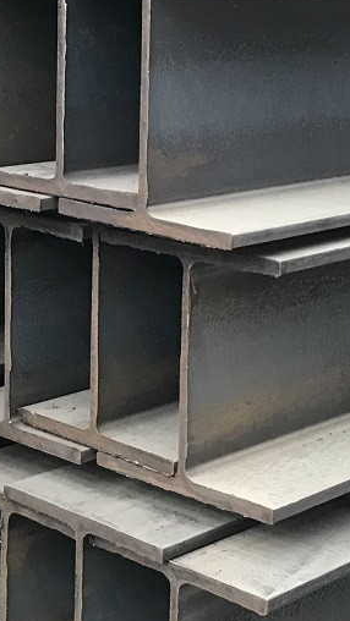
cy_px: 84
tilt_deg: -5.4
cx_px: 496
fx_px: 1484
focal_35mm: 90
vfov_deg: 23.2
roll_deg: -1.2
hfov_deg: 12.9
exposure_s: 1/33
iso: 40
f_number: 1.8
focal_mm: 3.99
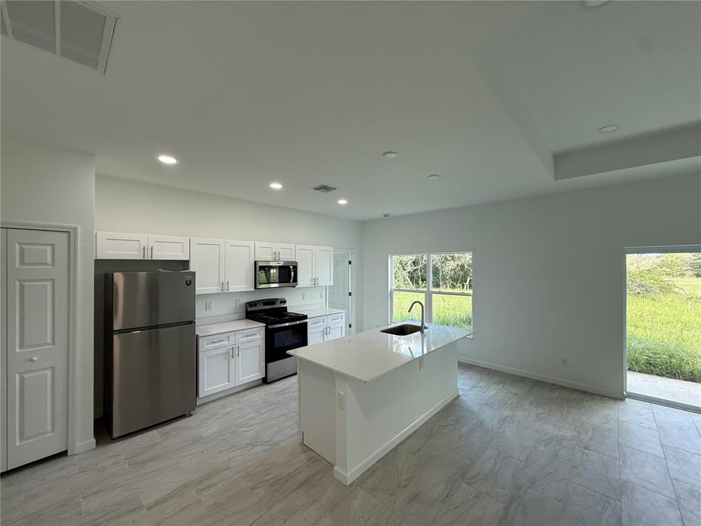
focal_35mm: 14
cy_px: 263
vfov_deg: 85.7
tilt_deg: +1.9
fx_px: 284
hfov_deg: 102.1
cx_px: 350
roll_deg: +0.3
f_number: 2.2
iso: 100
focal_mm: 2.22
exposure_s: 1/120
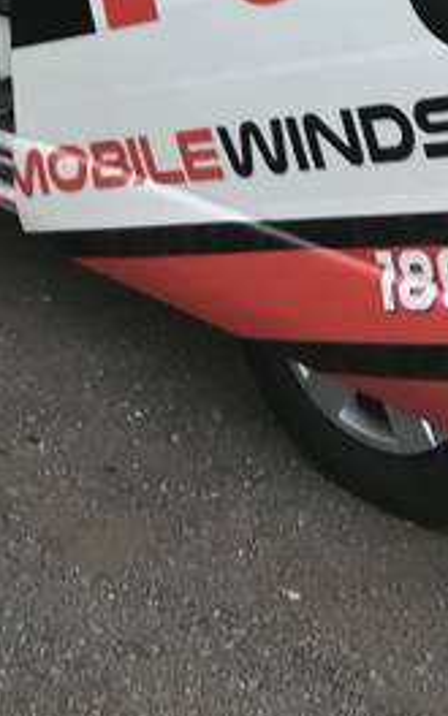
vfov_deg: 17.9
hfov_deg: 10.6
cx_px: -570
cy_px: -241
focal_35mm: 108
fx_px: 2110
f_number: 1.8
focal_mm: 3.99
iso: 20
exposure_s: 1/104
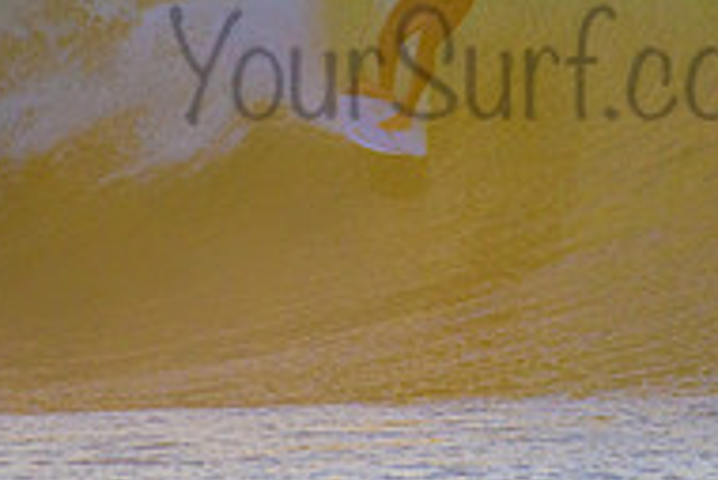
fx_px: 30477
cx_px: 559
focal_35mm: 1527
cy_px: 32
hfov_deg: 1.3
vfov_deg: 0.9
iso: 800
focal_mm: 500
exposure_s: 1/2500
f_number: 5.6
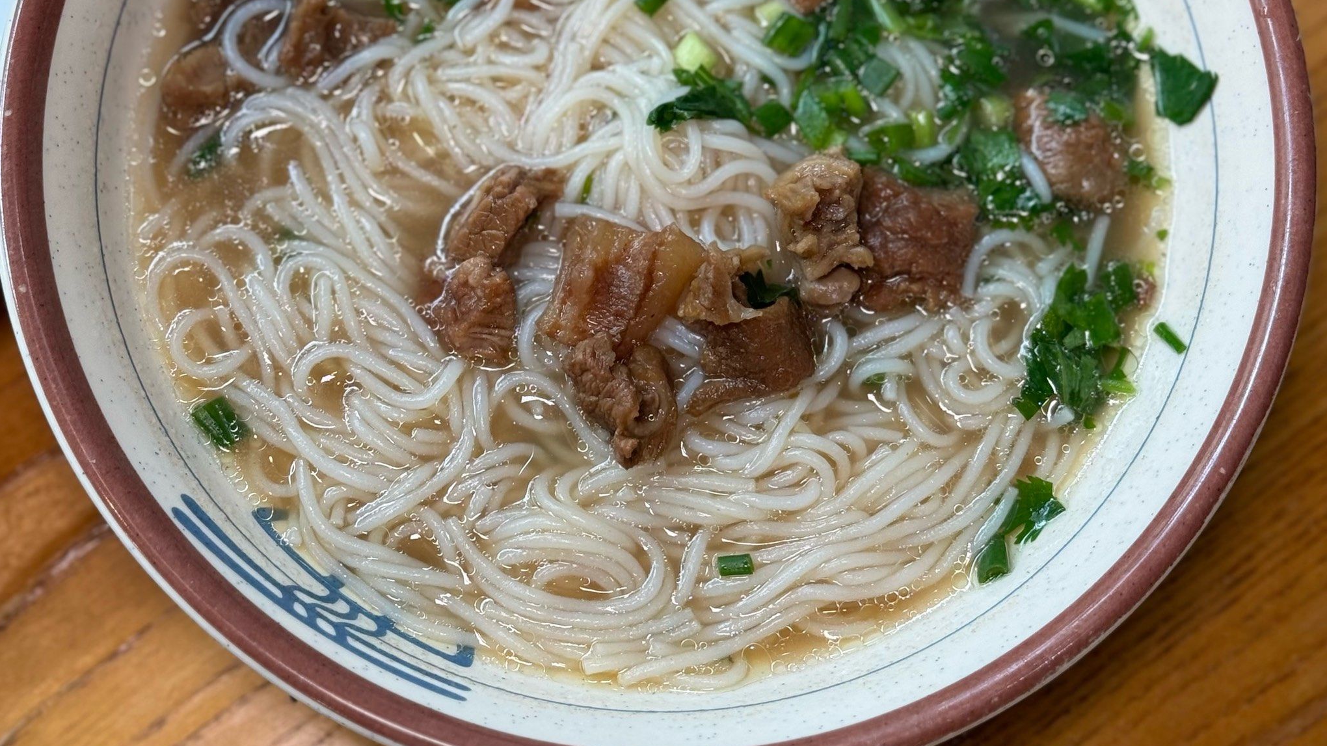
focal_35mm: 70
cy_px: 113
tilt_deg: -71.0
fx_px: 2463
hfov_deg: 30.2
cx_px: 664
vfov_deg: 17.0
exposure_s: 1/157
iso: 64
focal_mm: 6.86
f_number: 1.78
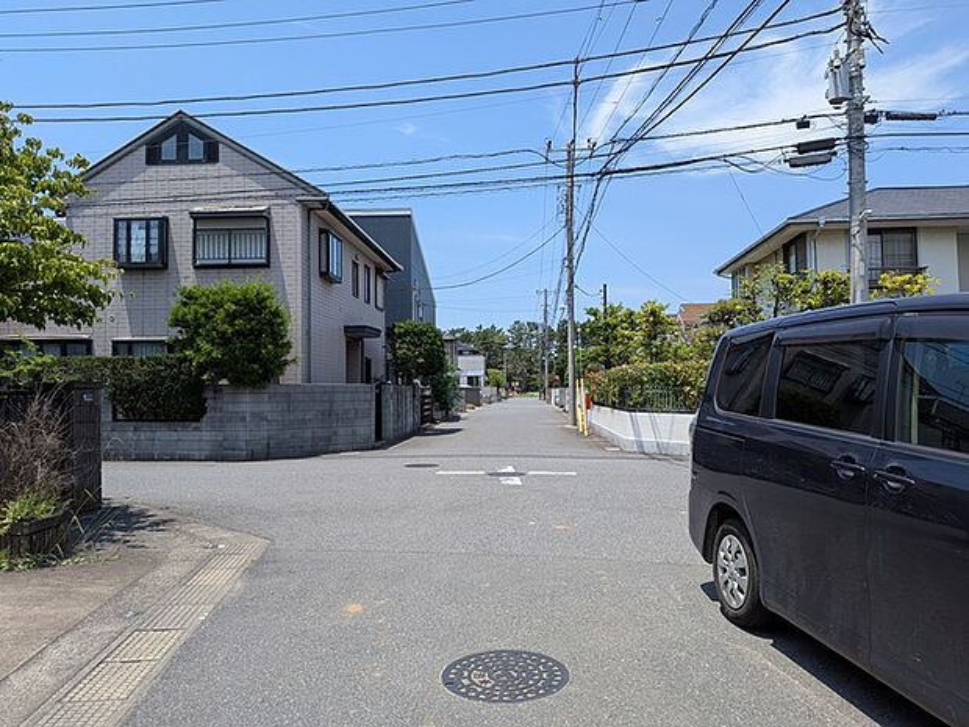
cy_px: 364
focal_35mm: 24
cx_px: 484
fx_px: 672
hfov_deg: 71.6
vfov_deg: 56.8
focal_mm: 4.53
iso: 29
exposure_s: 1/1377
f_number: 1.7
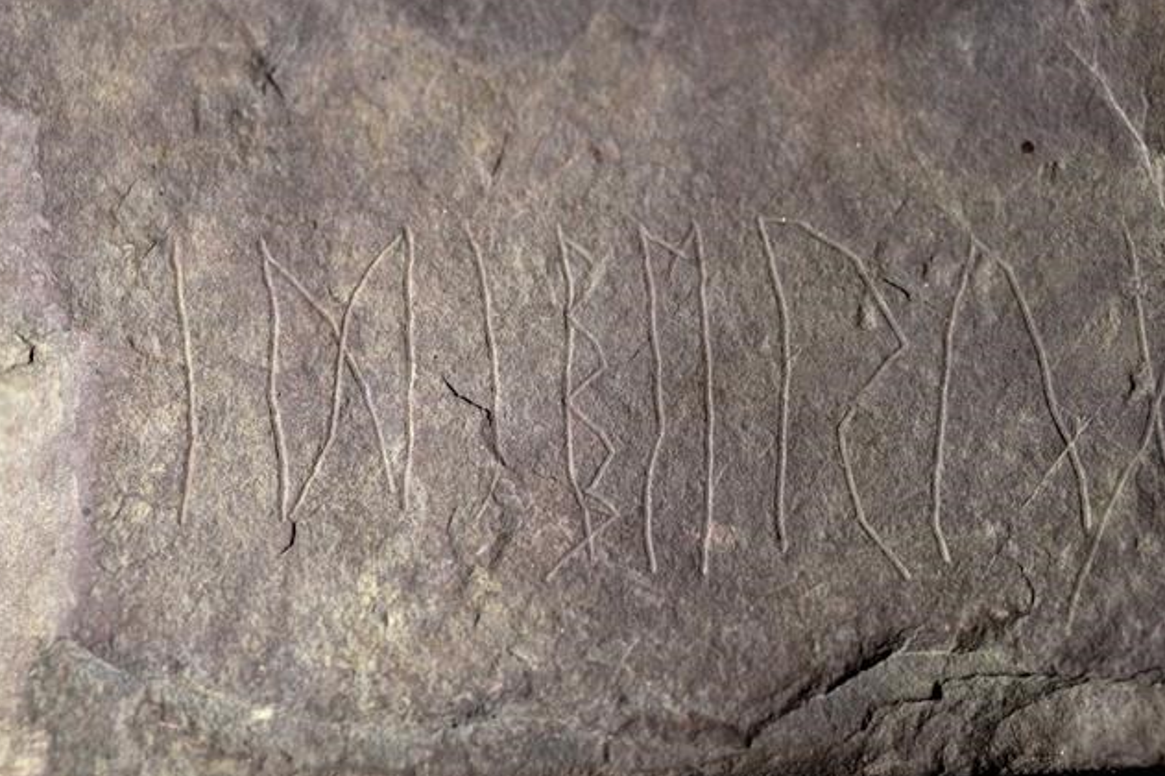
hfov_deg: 10.0
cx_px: 570
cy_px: 391
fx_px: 6663
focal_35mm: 206
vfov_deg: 6.7
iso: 1250
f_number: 2.8
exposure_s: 1/1250
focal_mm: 200
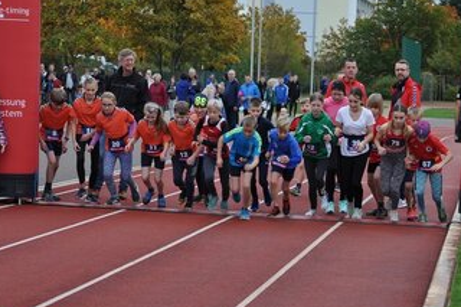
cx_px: 278
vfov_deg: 9.1
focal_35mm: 150
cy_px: 151
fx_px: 1920
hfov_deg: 13.7
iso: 200
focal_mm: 80
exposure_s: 1/160
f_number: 6.3
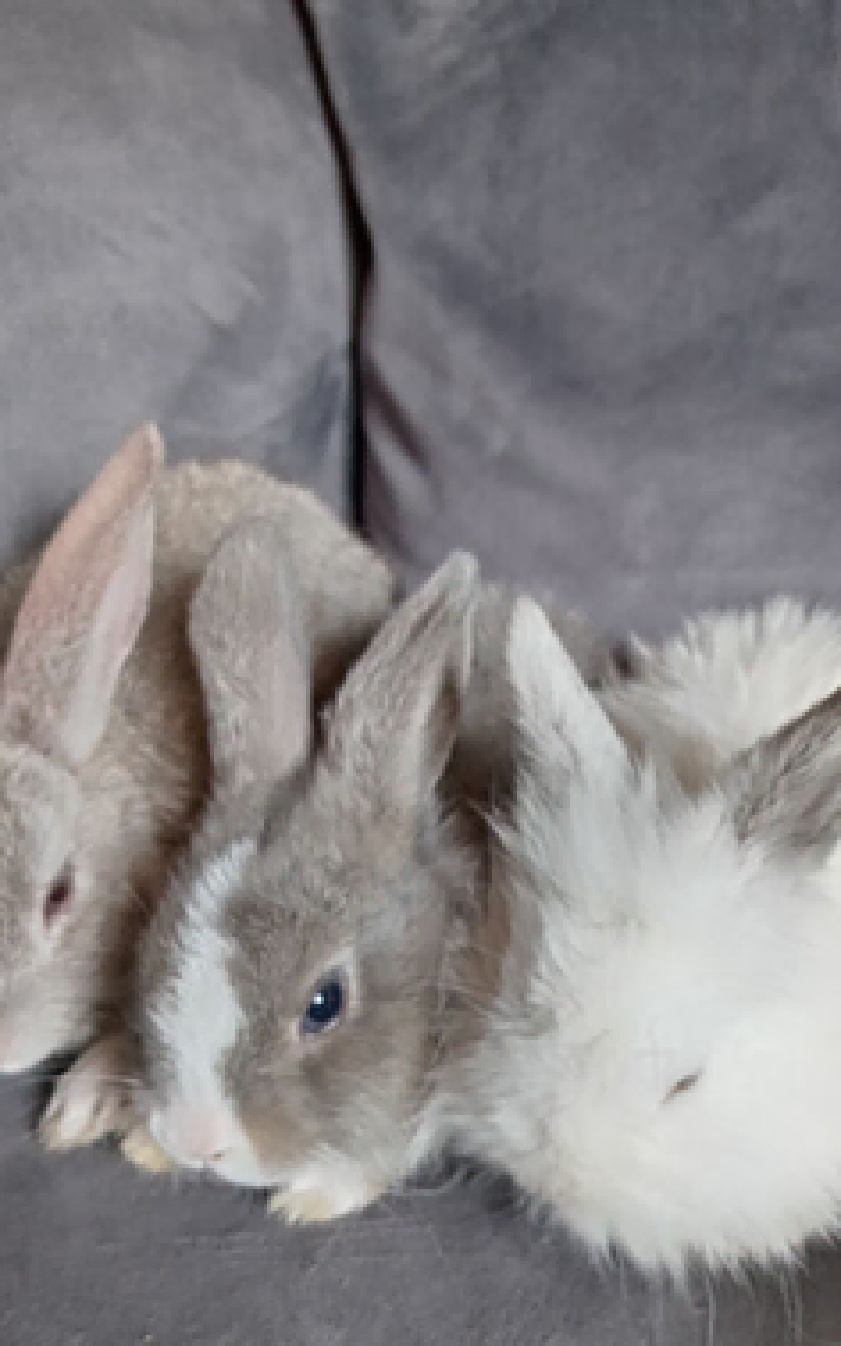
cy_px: 799
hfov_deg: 38.3
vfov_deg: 57.8
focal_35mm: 33
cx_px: 422
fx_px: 1211
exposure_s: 1/25
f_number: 1.8
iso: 332
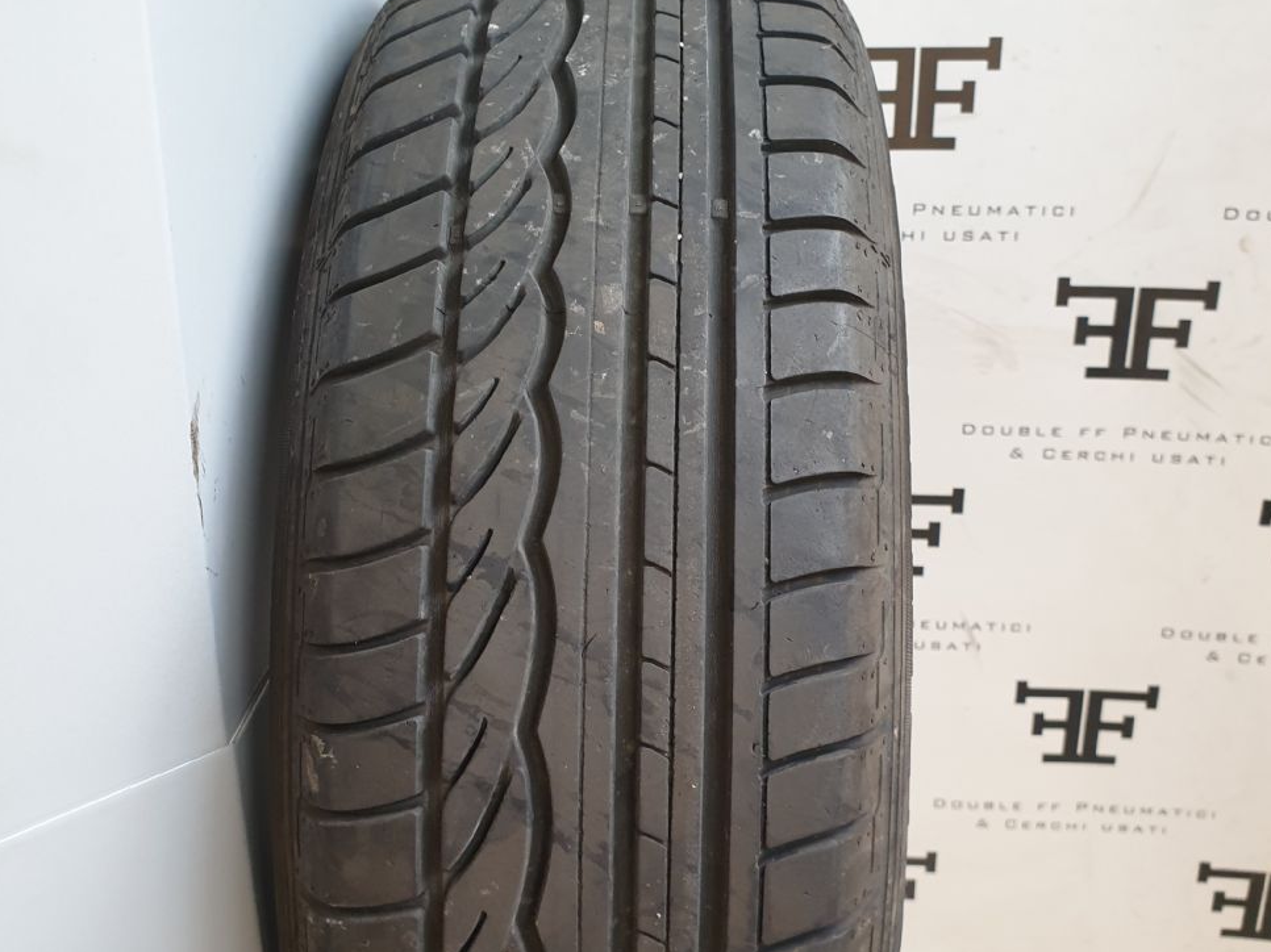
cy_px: 476
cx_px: 635
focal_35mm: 35
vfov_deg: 40.7
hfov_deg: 52.6
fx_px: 1285
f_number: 2.4
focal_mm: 4.3
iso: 200
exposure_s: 1/50
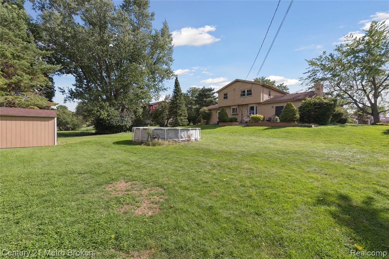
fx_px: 162
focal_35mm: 15
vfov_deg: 77.3
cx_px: 194
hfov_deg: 100.4
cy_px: 130
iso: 100
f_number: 8
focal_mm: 10
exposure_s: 1/250
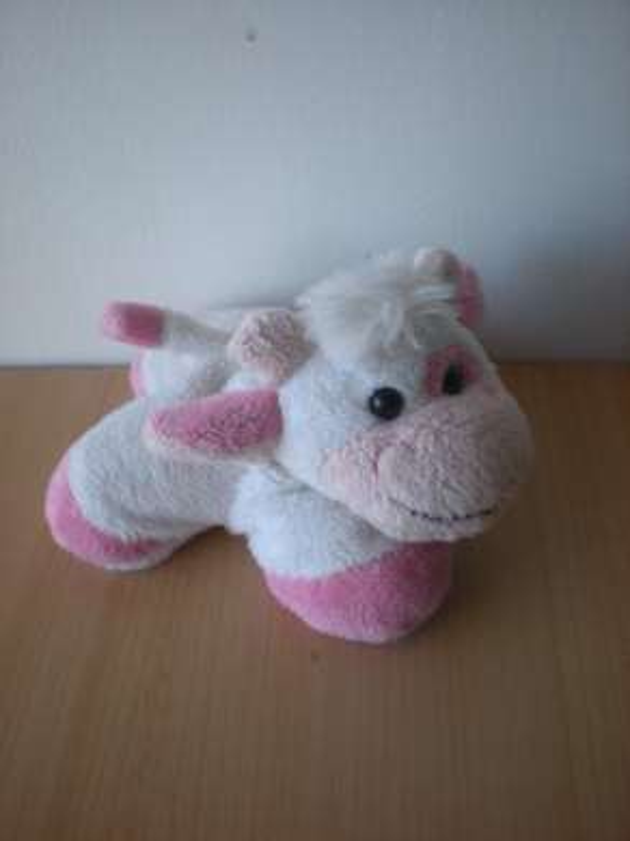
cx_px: 315
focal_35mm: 38
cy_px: 420
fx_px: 923
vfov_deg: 49.0
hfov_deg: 37.7
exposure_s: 1/64
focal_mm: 6.3
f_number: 3.1
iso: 77
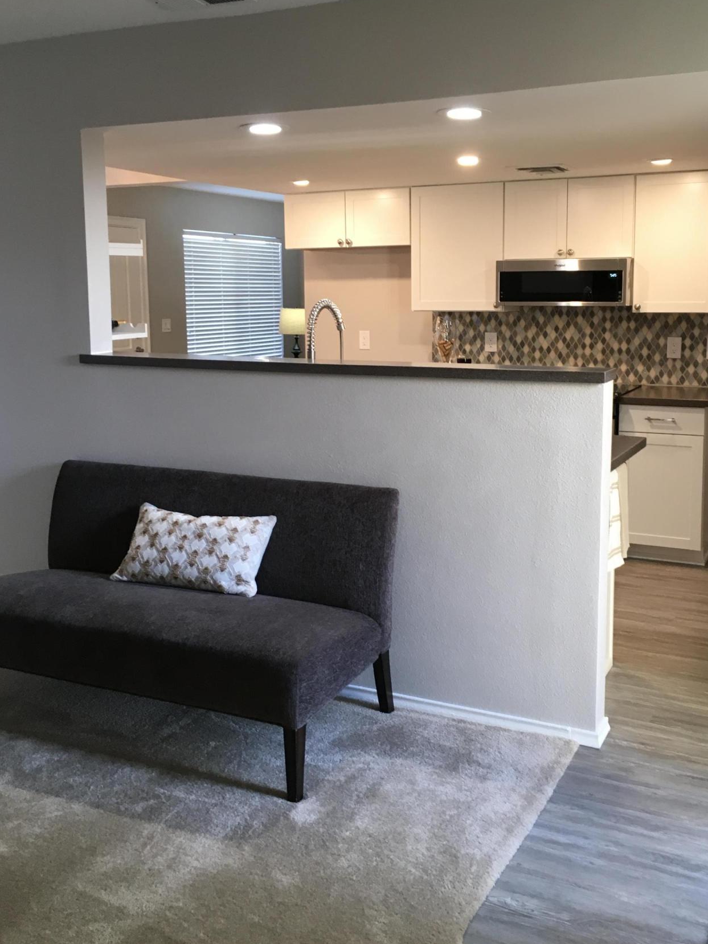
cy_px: 409
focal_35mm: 35
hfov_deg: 40.6
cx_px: 399
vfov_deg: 52.5
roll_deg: +0.0
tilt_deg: -7.8
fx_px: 954
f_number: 2.2
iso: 64
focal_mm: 4.15
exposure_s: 1/30
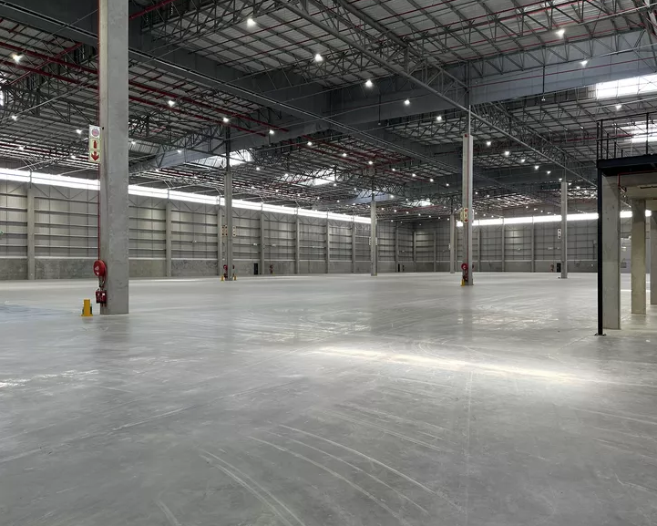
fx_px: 506
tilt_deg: +0.3
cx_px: 363
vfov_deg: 54.9
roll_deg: -0.8
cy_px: 262
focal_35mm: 26
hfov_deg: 65.9
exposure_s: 1/130
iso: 100
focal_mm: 6.86
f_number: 1.78
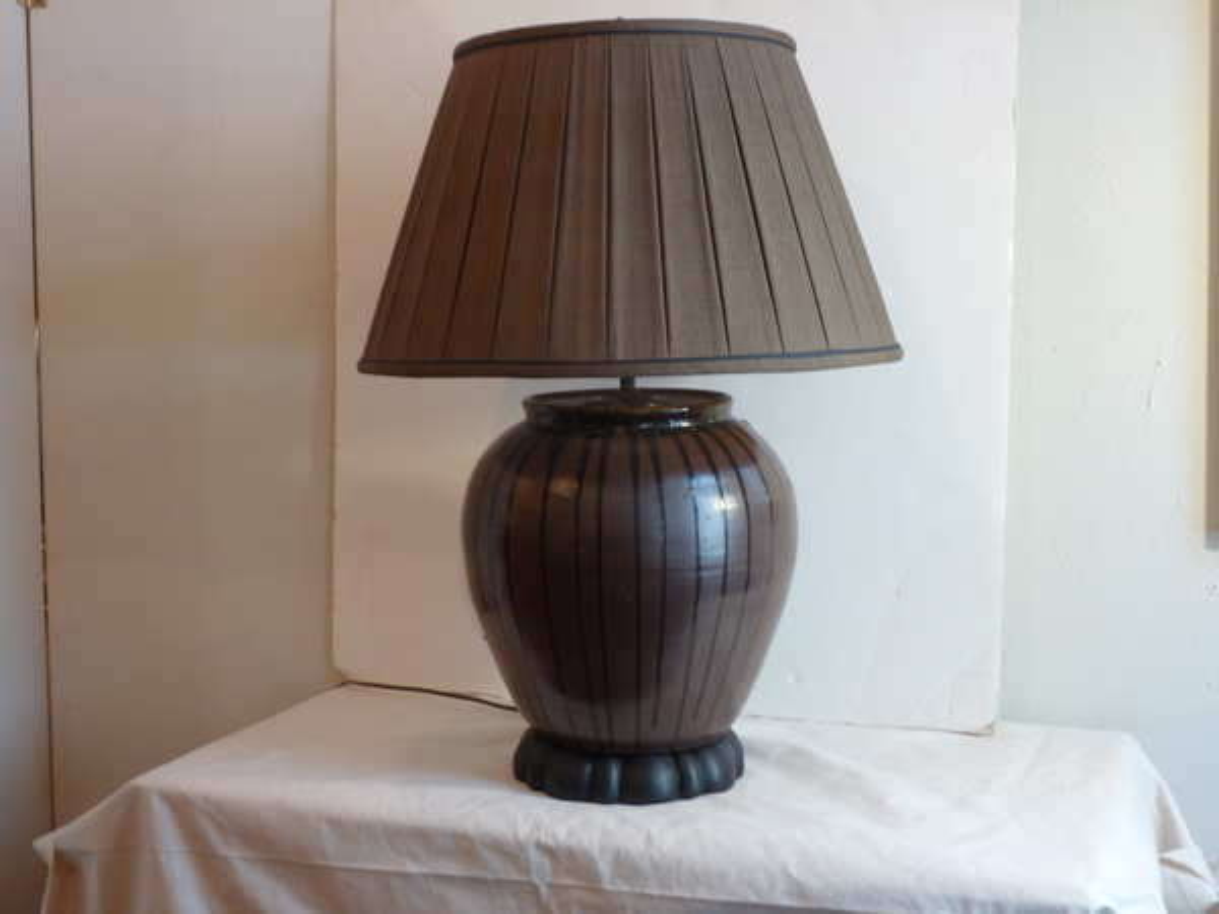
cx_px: 610
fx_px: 1585
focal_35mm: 45
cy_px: 457
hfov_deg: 42.1
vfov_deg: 32.2
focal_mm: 7.3
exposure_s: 1/8
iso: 80
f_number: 3.7
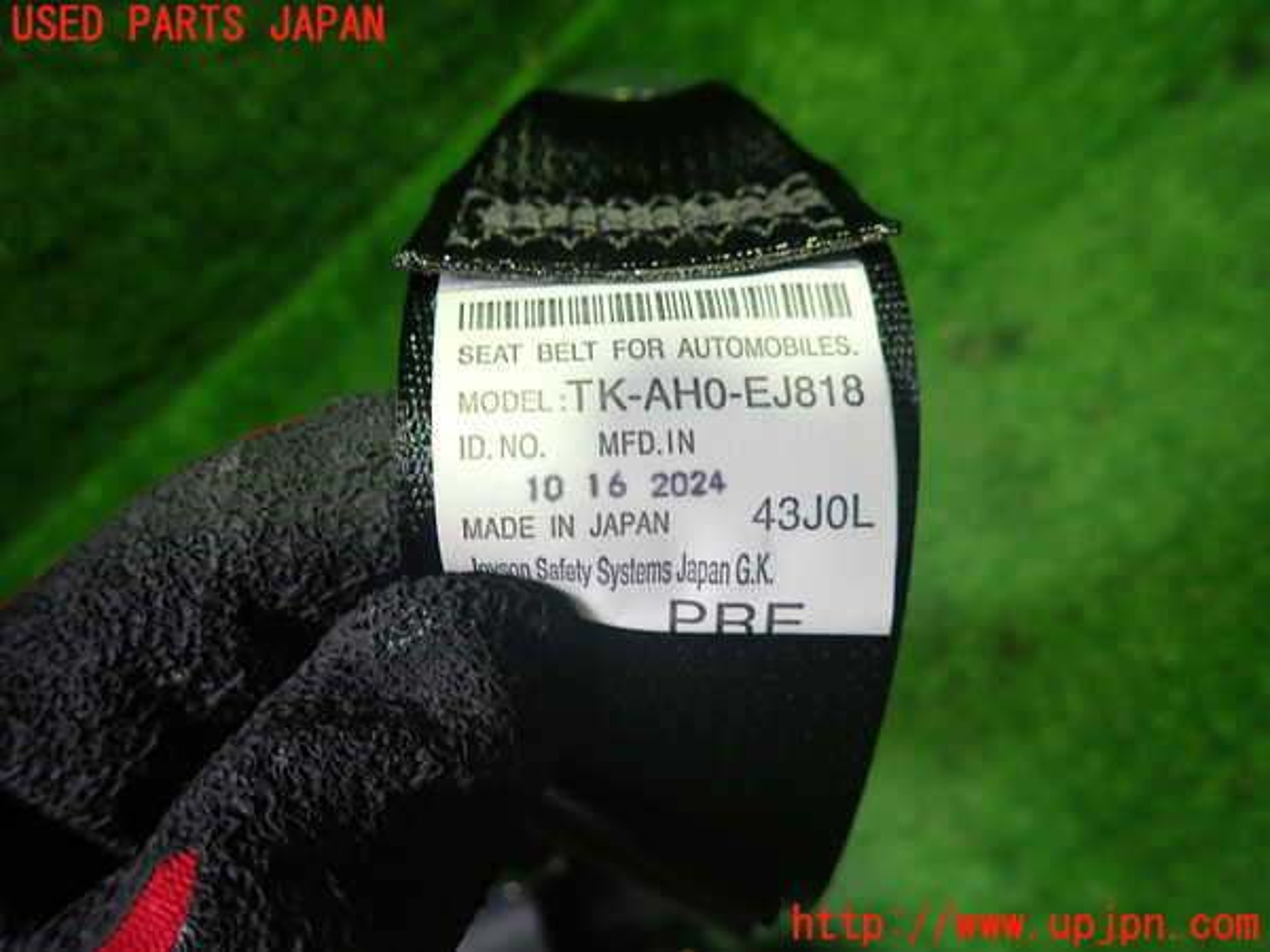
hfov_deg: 69.4
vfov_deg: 54.9
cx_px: 635
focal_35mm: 25
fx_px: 917
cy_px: 476
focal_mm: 4.5
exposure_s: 1/60
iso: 200
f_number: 2
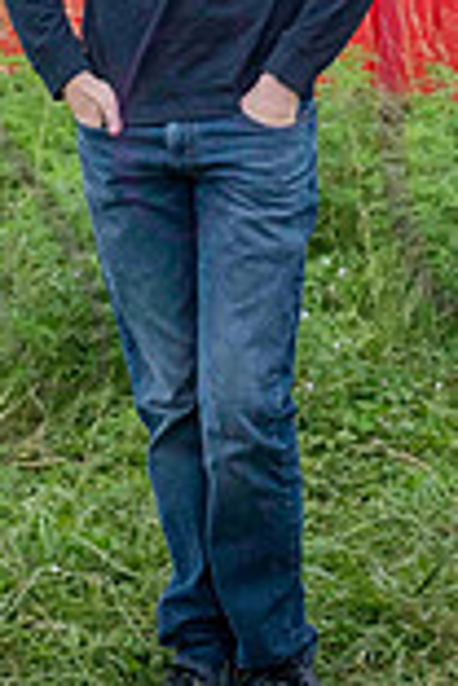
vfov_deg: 13.8
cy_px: -185
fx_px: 2748
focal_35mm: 144
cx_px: 291
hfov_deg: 9.5
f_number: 5.6
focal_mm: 50
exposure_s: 1/320
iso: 640
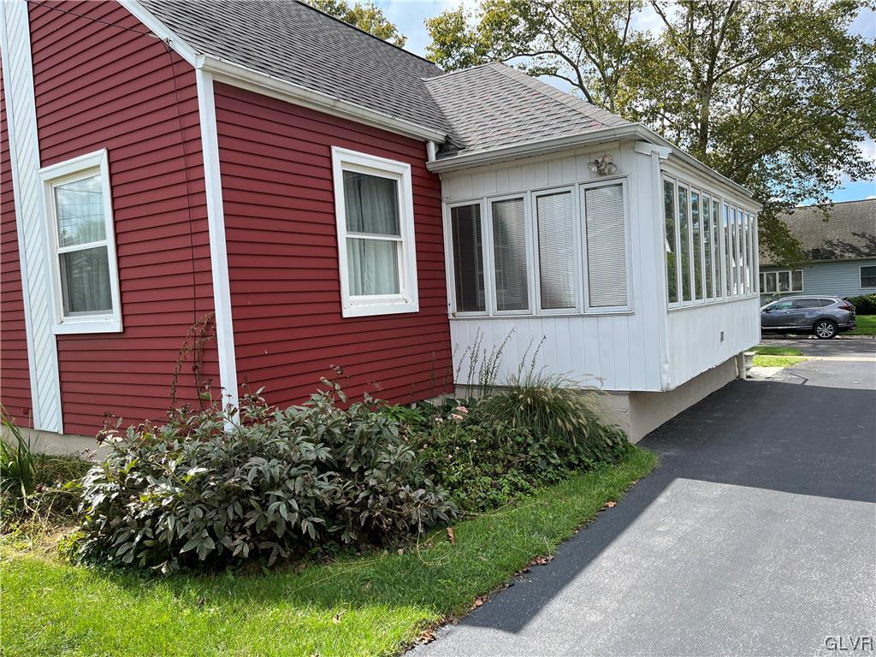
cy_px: 328
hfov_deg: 67.3
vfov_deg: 53.1
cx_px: 438
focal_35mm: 26
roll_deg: +3.1
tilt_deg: -3.0
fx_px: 658
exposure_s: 1/1404
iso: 50
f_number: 1.6
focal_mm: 5.1
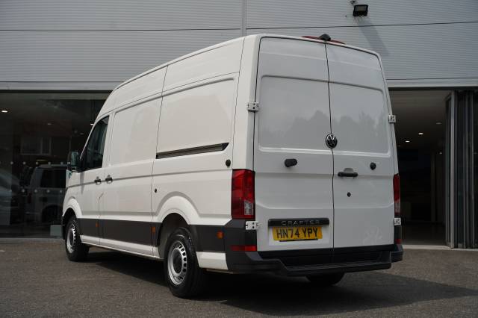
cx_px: 239
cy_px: 159
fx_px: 606
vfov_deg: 29.4
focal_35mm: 46
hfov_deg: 43.0
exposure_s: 1/500
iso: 100
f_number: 4.5
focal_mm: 45.7
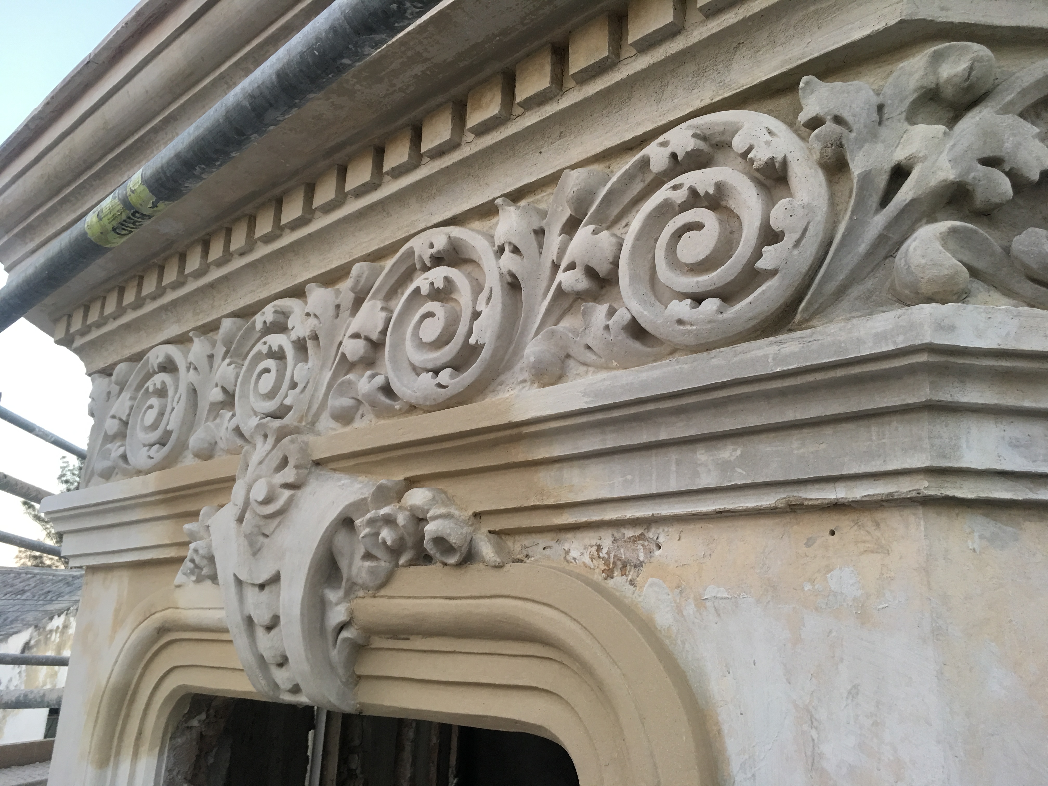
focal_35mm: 29
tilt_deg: +18.8
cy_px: 393
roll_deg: -2.6
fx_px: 878
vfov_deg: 48.2
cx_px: 524
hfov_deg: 61.7
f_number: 2.2
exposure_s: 1/30
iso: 40
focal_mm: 4.15
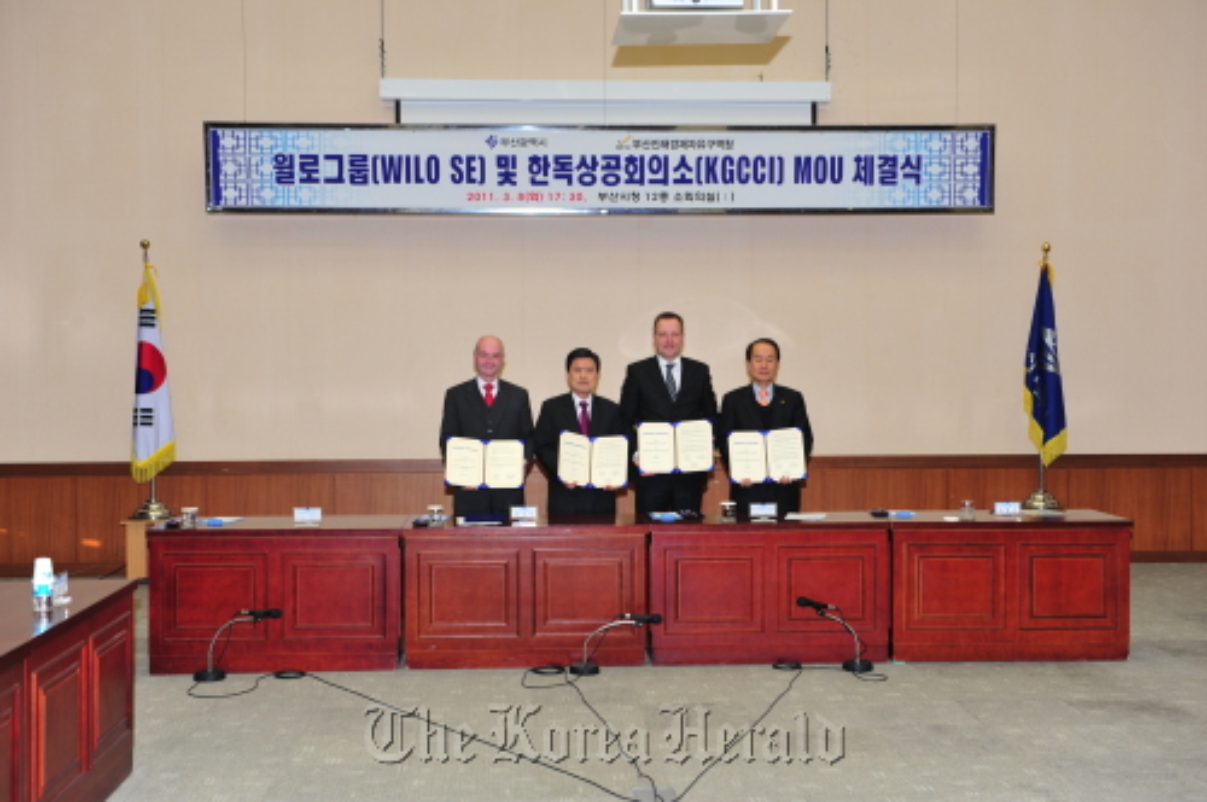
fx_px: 1507
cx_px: 604
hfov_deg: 43.7
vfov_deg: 29.8
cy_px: 401
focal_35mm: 45
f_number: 5
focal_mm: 45
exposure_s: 1/80
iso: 500
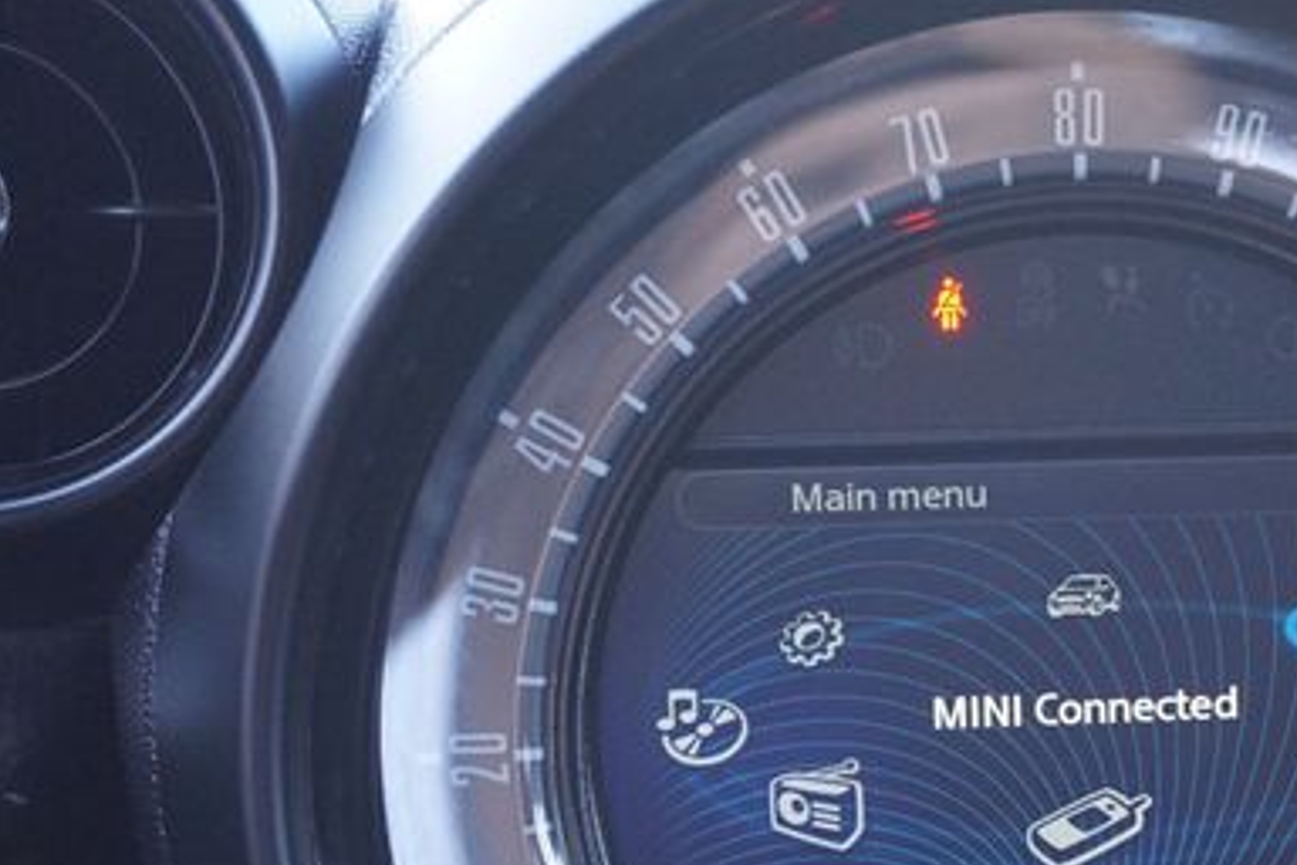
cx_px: 1017
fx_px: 2161
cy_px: 689
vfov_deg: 22.3
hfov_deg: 32.6
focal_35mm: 60
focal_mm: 24
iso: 1250
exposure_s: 1/60
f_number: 4.5
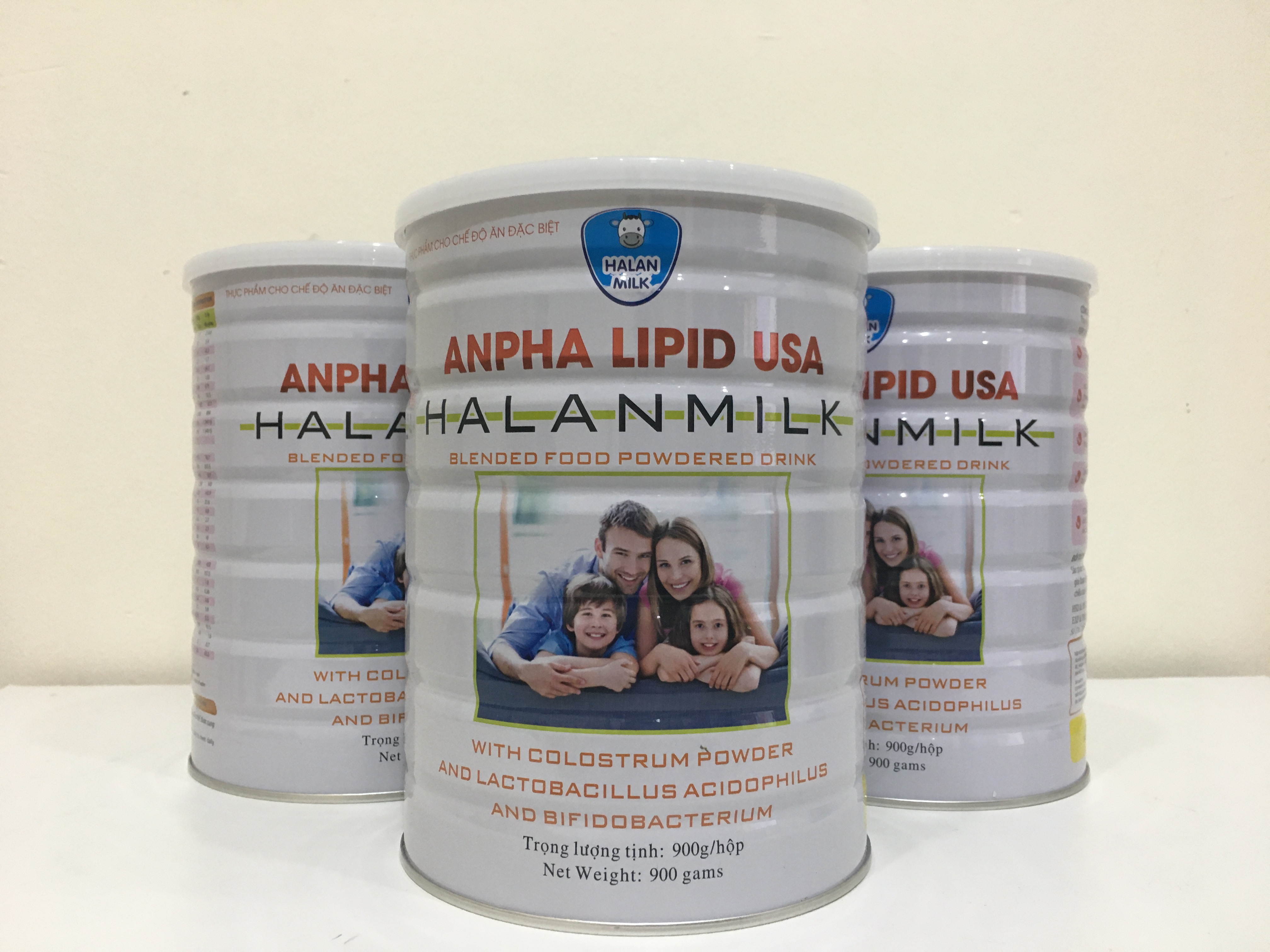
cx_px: 635
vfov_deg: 48.2
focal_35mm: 29
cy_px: 476
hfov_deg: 61.7
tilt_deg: -1.4
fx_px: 1064
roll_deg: -0.3
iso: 125
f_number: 2.2
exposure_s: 1/33
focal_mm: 4.15
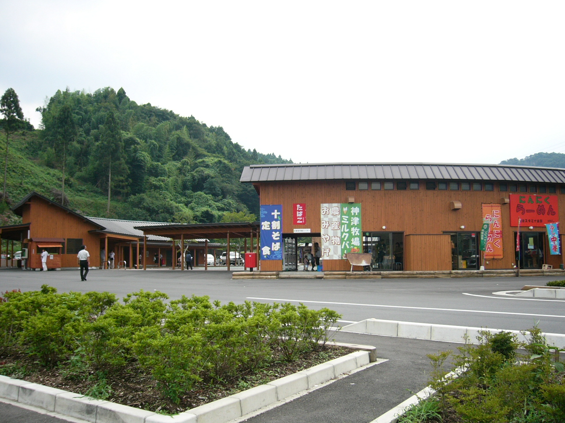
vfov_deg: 40.7
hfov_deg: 52.6
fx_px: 571
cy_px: 212
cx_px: 282
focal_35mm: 35
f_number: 2.8
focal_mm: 5.8
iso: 50
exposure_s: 1/250
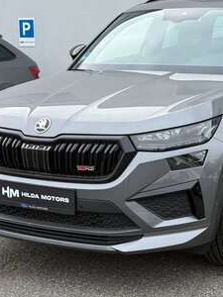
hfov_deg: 18.7
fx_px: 670
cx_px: 173
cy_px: 135
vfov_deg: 25.0
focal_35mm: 78
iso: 64
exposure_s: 1/1100
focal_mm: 6.76
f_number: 1.78
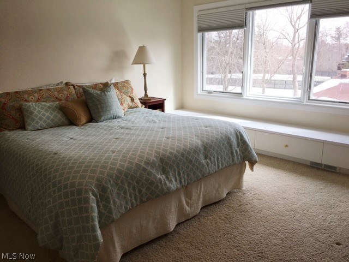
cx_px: 174
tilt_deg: -14.5
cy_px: 131
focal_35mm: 29
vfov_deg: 48.2
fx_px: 292
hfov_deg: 61.7
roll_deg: +1.2
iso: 25
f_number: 2.2
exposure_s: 1/120
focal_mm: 4.15
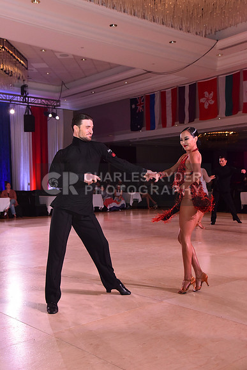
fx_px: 494
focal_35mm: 48
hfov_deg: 28.1
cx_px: 124
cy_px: 185
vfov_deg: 41.1
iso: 2500
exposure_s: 1/320
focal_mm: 48
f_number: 6.3
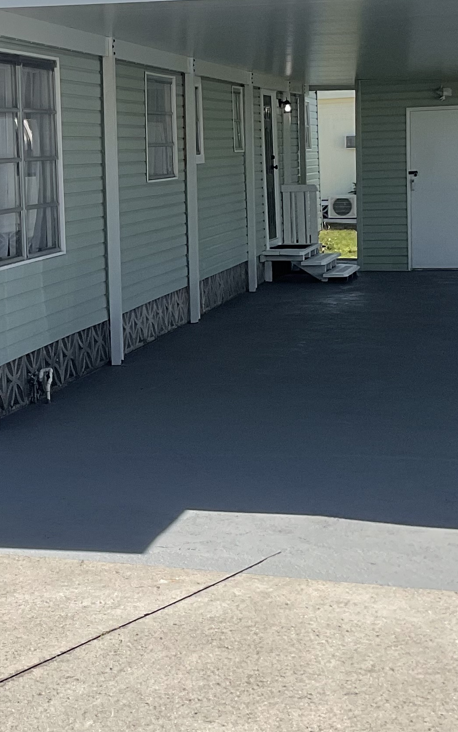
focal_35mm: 74
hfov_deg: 17.0
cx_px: -49
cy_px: 248
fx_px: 1478
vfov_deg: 27.7
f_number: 1.8
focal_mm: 3
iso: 16
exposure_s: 1/2667
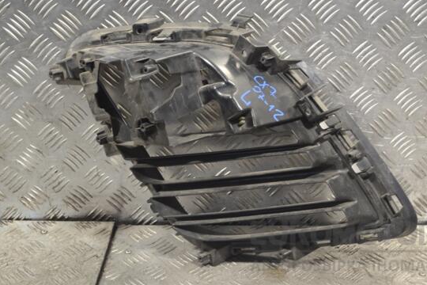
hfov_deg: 33.4
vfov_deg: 22.6
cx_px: 236
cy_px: 127
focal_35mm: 60
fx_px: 712
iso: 360
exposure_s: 1/30
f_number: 5
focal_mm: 36
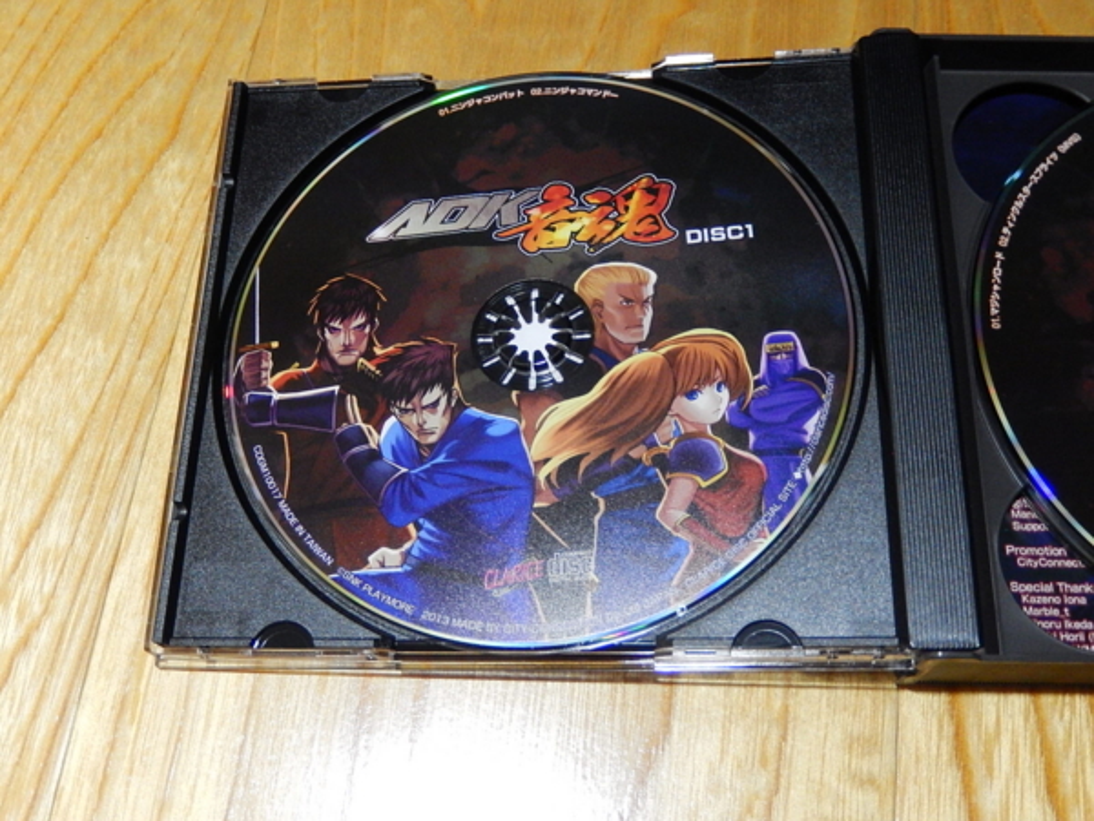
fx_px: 1296
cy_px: 410
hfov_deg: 45.8
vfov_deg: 35.1
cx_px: 547
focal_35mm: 41
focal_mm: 7.3
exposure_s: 1/5
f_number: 4.2
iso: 800
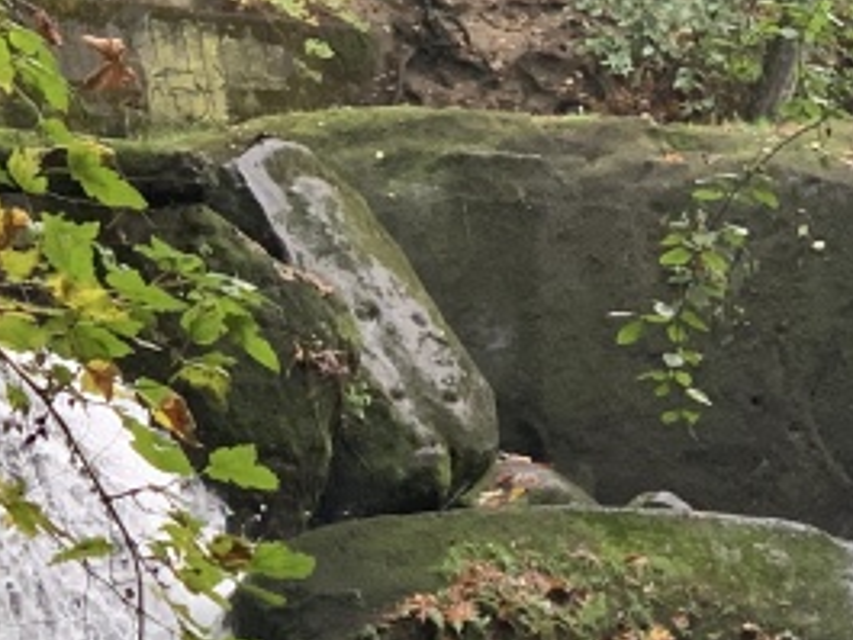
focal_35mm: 201
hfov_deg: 9.8
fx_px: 4955
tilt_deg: +0.5
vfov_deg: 7.4
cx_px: 756
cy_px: 450
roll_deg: +1.4
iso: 125
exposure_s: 1/112
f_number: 2.4
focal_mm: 6
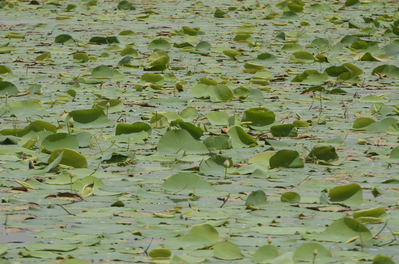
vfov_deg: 5.9
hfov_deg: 8.9
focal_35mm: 232
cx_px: 200
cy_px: 132
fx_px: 2572
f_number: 5.6
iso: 200
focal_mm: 155
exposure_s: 1/2000
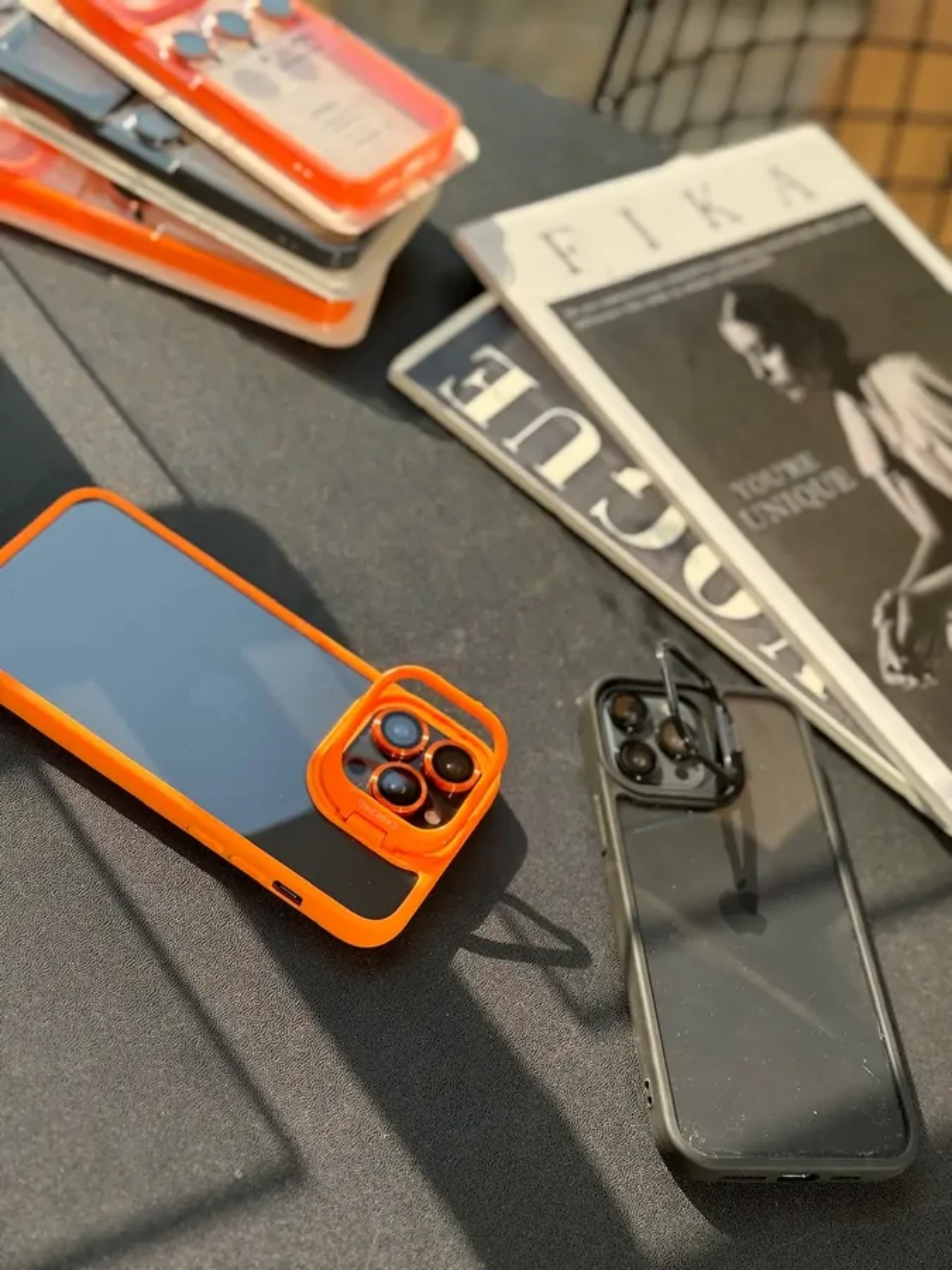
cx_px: 476
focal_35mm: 48
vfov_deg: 39.7
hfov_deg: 30.3
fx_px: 1760
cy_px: 635
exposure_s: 1/1011
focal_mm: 6.86
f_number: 1.78
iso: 64
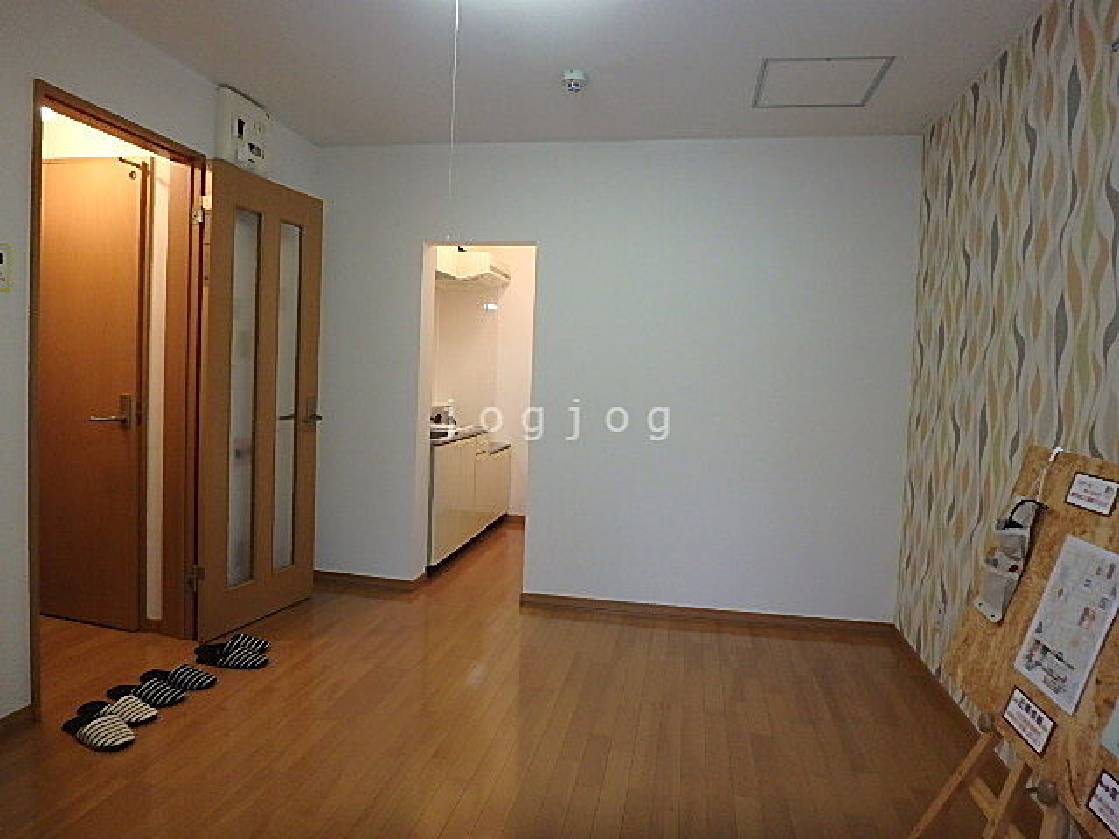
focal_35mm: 21
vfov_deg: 63.4
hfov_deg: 79.0
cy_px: 420
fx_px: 679
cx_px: 560
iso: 320
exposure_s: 1/30
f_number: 3.5
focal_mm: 3.7
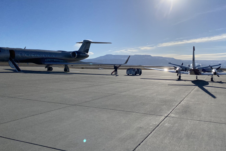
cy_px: 68
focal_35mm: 33
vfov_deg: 39.9
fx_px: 207
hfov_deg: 57.1
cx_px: 127
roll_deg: -0.4
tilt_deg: +0.5
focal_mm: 4.25
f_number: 1.8
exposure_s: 1/8850
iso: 32
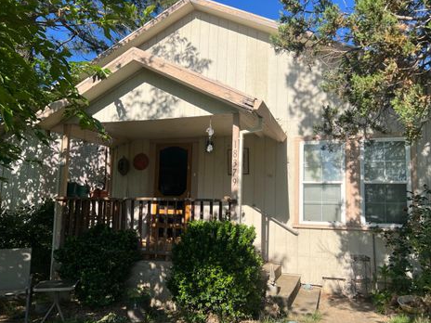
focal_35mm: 28
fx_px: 349
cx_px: 218
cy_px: 172
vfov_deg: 49.7
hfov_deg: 63.4
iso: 50
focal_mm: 5.7
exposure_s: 1/3704
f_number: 1.5
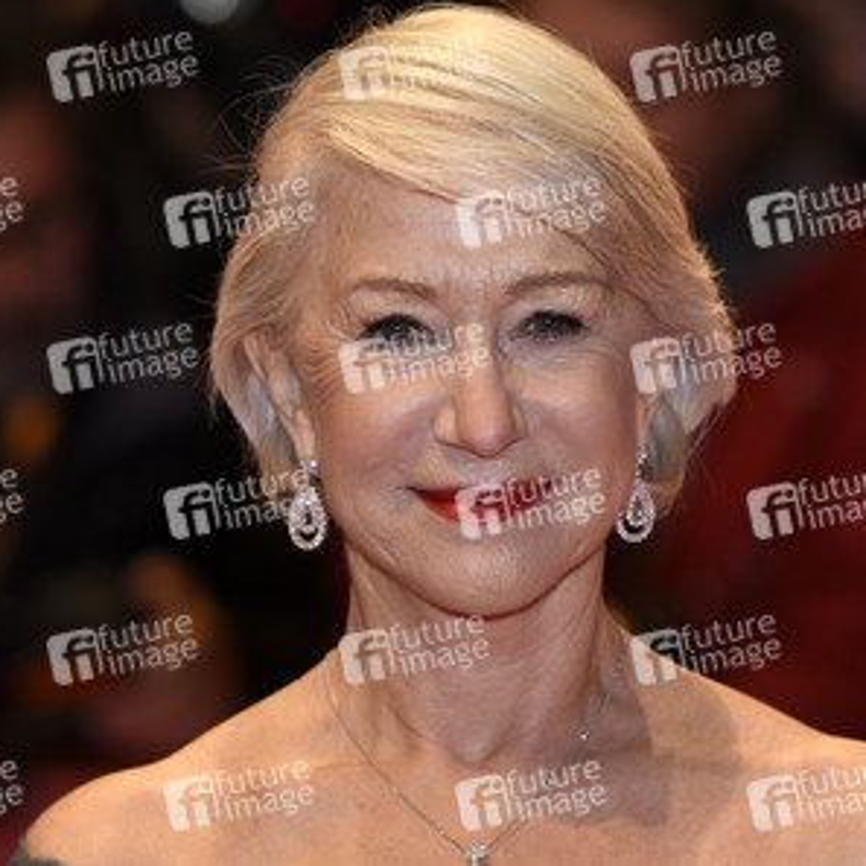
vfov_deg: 5.7
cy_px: 432
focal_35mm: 309
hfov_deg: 5.7
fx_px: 8746
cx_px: 453
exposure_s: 1/400
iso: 640
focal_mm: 160
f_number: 3.2
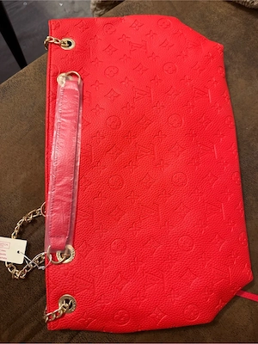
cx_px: 129
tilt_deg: -69.7
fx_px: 239
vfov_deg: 71.6
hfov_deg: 56.8
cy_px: 172
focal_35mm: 24
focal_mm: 6.76
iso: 400
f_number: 1.78
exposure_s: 1/50
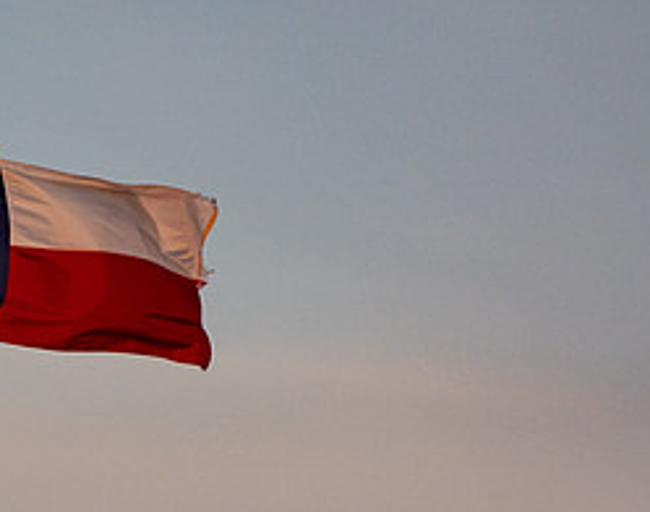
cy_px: 351
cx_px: 16
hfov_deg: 3.1
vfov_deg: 2.4
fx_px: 11987
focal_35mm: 627
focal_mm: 116
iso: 320
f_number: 5.6
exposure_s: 1/800
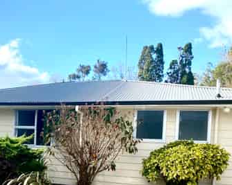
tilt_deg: -1.1
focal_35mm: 50
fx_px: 343
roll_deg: -2.1
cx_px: 28
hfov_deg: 35.4
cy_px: 148
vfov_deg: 29.5
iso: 32
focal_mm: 4.25
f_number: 1.8
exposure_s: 1/2268
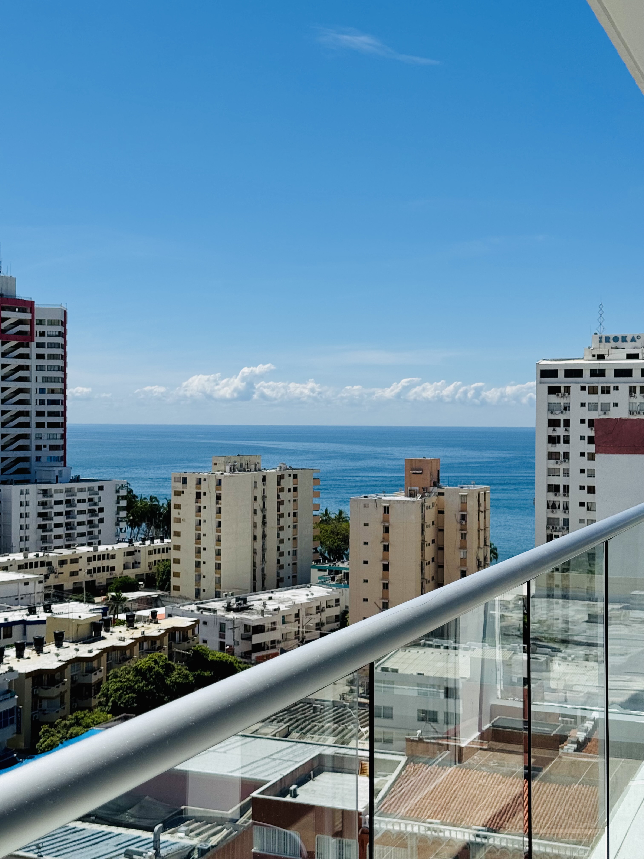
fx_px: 1191
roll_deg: +0.0
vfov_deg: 39.7
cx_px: 322
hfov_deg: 30.3
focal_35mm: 48
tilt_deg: -0.6
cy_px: 430
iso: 80
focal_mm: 6.76
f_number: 1.78
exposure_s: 1/10526
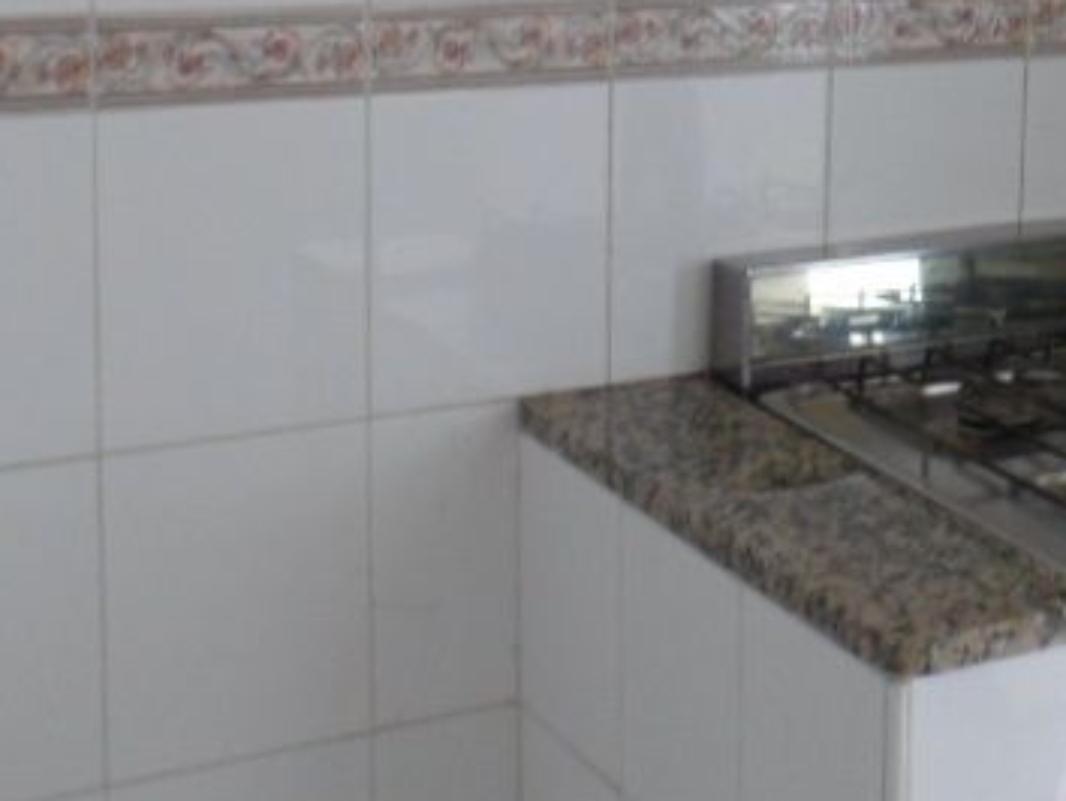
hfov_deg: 22.6
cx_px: 1343
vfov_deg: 18.4
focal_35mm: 78
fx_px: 2404
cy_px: -30
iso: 80
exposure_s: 1/30
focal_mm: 4.9
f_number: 3.3
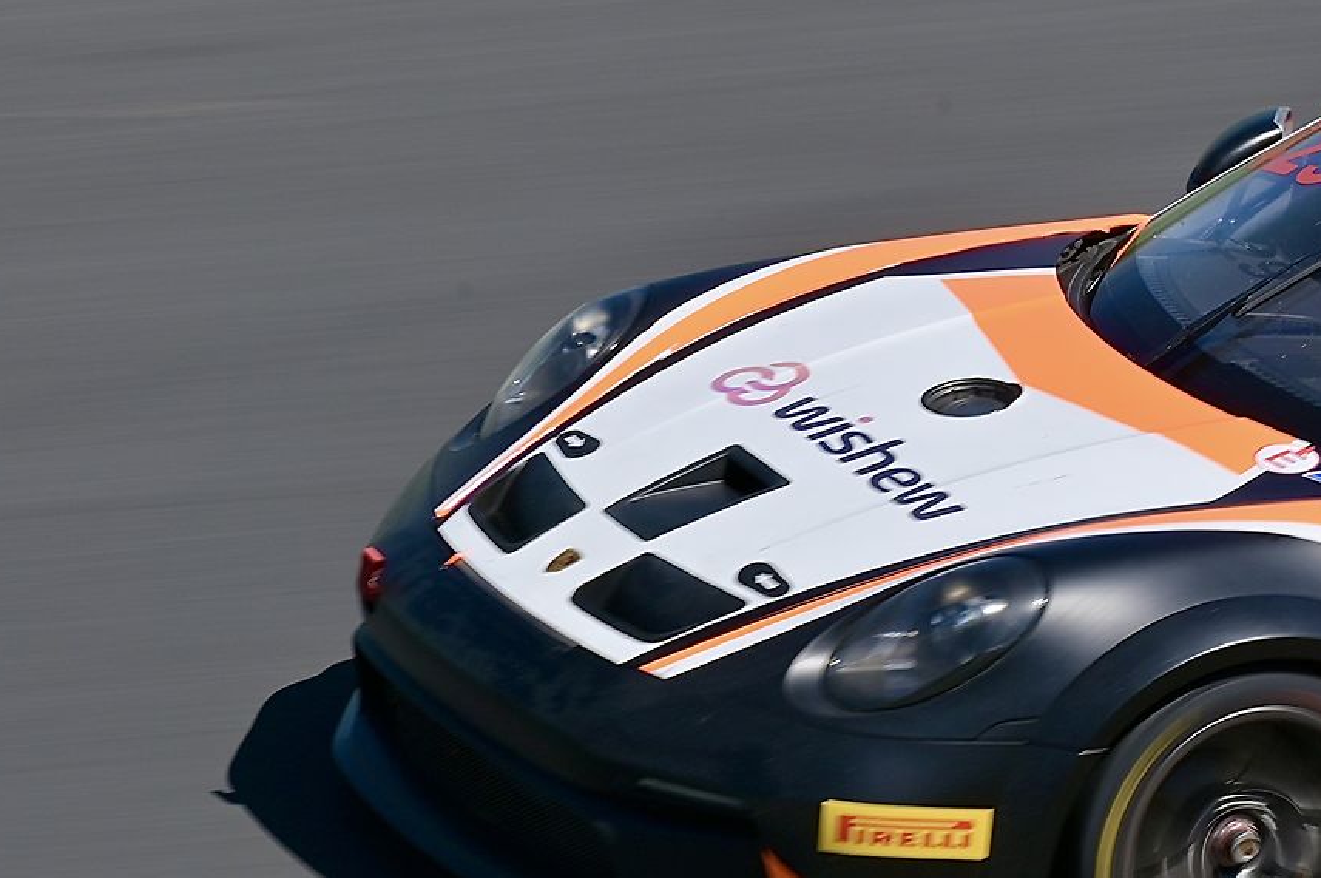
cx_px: 1659
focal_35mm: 561
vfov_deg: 2.4
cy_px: 310
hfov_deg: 3.7
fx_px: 20565
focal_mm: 200
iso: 110
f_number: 16
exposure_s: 1/160
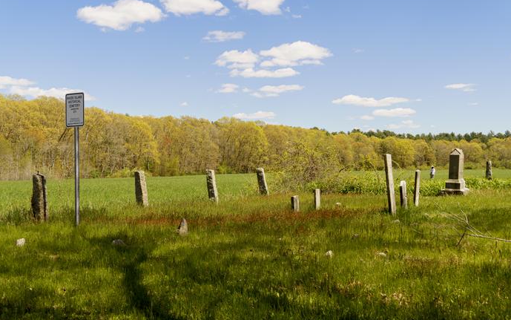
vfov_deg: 29.9
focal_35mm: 43
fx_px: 599
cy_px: 166
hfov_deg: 46.2
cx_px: 248
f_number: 5.6
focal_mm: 27
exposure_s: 1/250
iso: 500
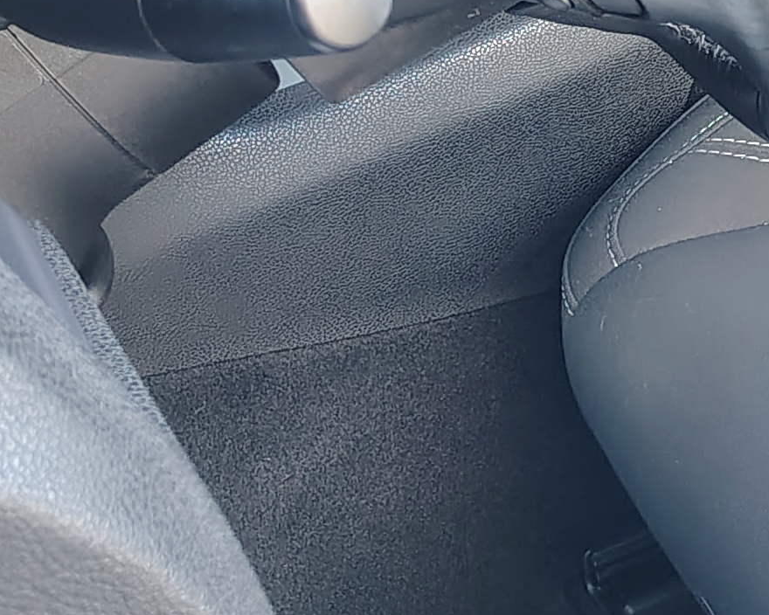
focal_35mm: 109
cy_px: -88
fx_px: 2481
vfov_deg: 13.8
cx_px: 1216
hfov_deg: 15.9
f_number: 1.8
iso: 800
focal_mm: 5.56
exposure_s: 1/75.6
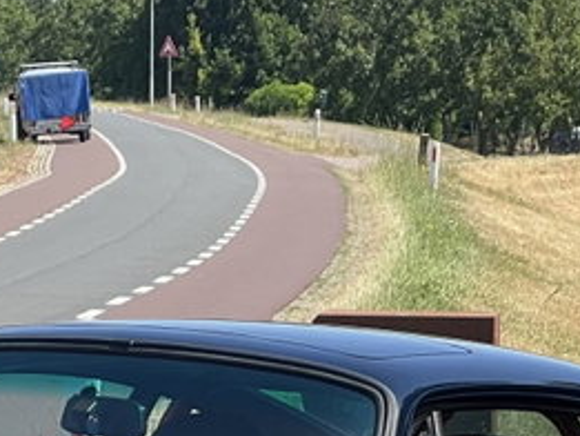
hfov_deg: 6.5
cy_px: 712
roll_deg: +0.9
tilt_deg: -6.0
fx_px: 5062
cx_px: 73
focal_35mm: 302
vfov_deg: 4.9
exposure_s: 1/481
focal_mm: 9
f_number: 2.8
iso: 32
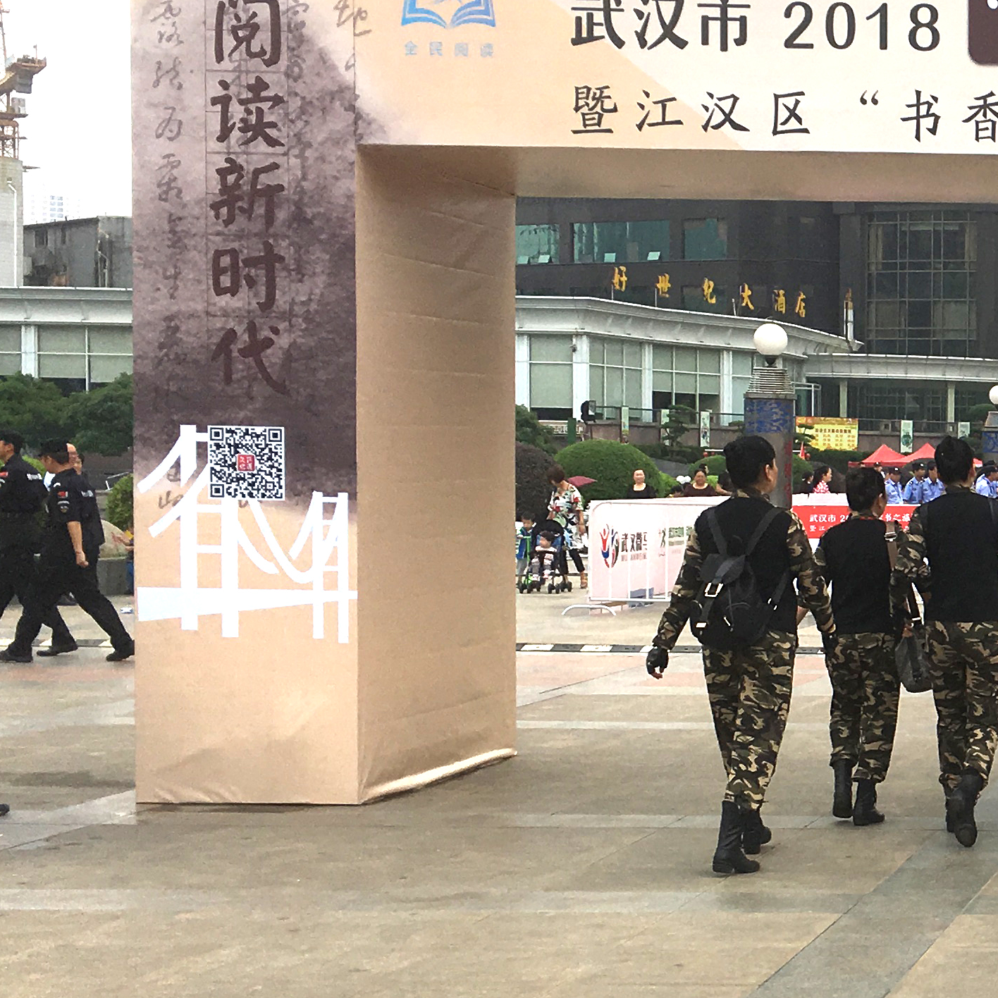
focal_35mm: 73
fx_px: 2381
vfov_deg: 23.6
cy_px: 593
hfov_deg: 21.0
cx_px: 1380
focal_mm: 4.15
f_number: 2.2
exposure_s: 1/1479
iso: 25
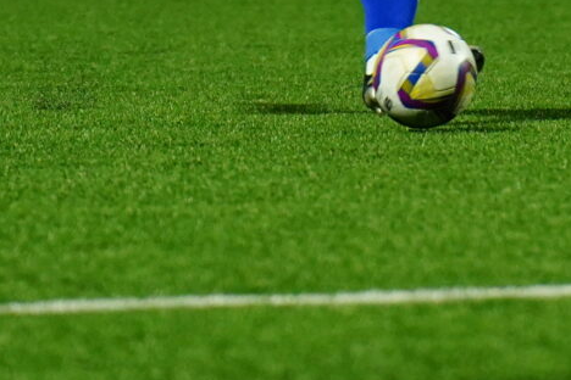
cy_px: -379
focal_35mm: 984
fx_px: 15606
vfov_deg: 1.4
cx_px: 526
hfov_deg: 2.1
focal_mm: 180
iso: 2500
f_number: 2.8
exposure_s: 1/800
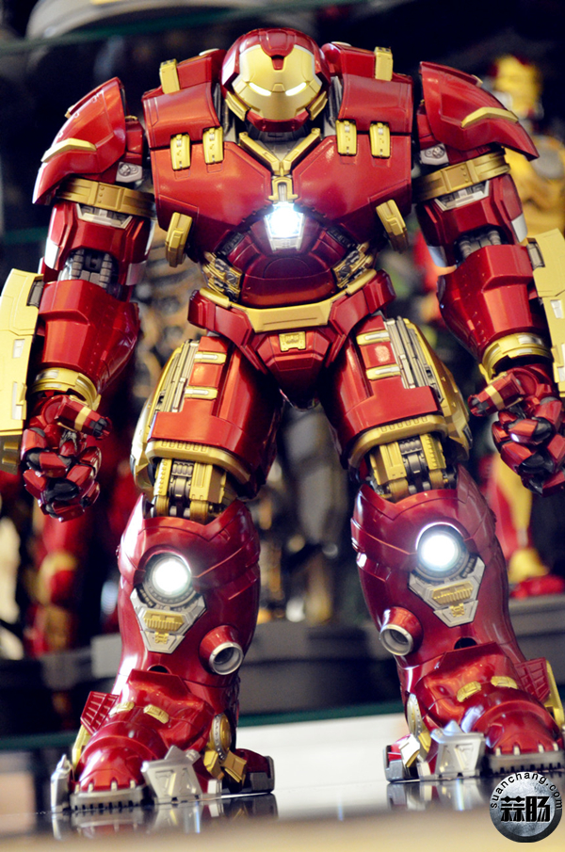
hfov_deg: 16.5
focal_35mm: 82
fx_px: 1950
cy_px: 426
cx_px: 282
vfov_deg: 24.7
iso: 3200
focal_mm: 55
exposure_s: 1/30
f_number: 5.6
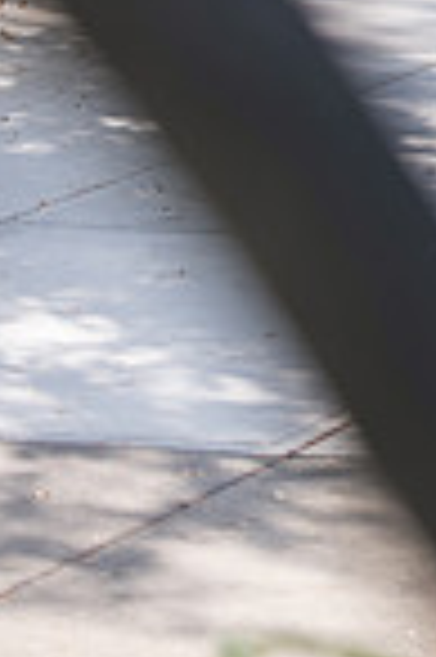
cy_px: -346
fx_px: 4825
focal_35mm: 265
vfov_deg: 7.6
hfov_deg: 5.1
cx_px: 593
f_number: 3.2
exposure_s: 1/400
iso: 100
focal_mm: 86
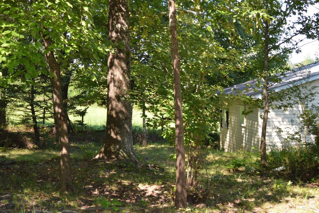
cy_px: 79
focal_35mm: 62
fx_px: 549
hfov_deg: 32.4
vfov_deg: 21.9
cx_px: 167
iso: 125
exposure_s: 1/125
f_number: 4.5
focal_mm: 24
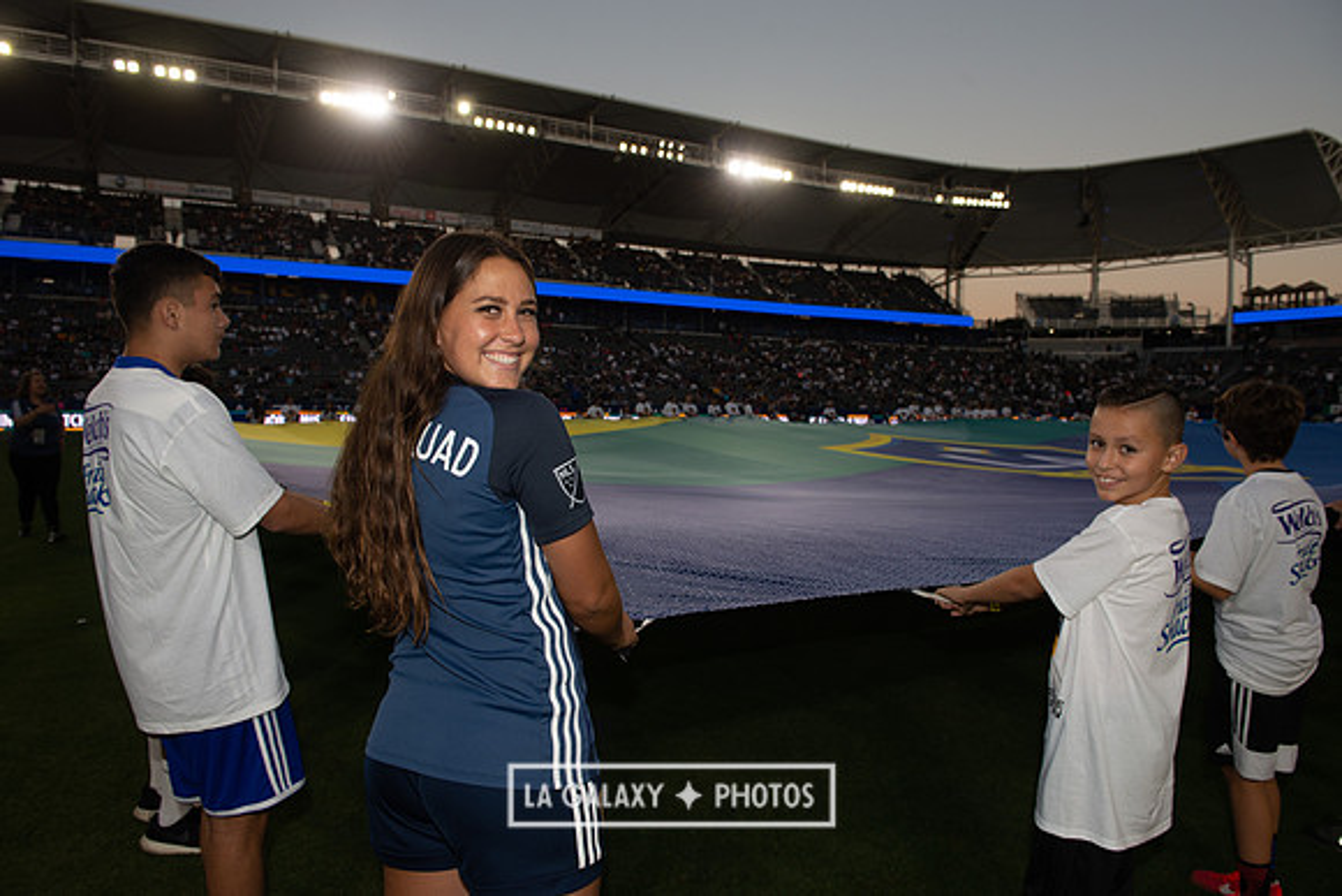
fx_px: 895
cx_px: 671
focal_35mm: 24
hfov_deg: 73.7
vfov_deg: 53.2
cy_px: 448
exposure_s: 1/200
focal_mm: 24
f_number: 7.1
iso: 400
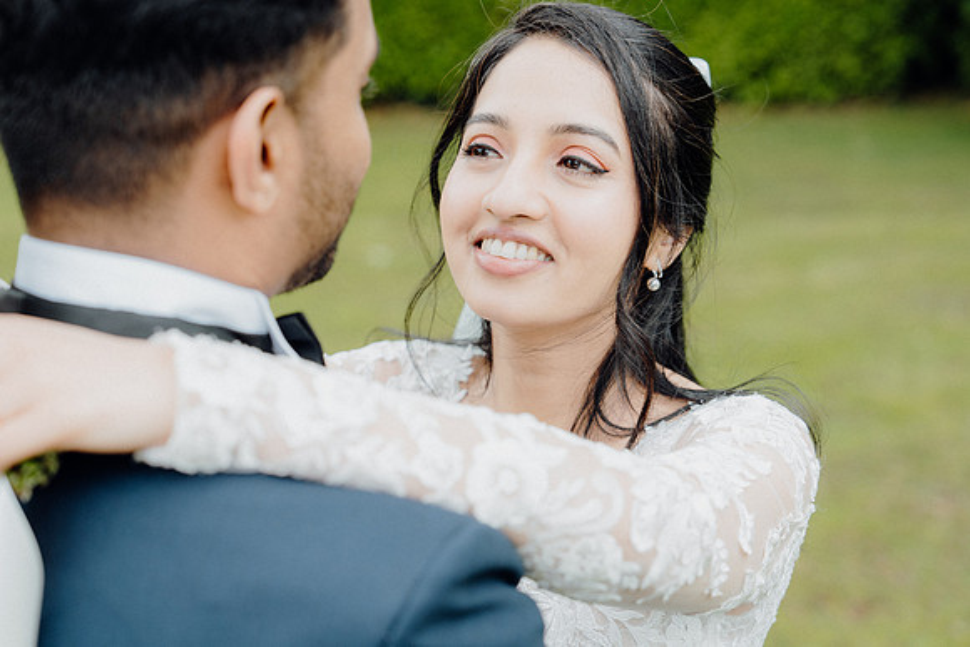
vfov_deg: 21.6
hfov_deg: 31.9
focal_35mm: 63
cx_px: 485
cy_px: 324
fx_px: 1698
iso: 125
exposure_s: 1/250
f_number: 3.5
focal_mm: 63
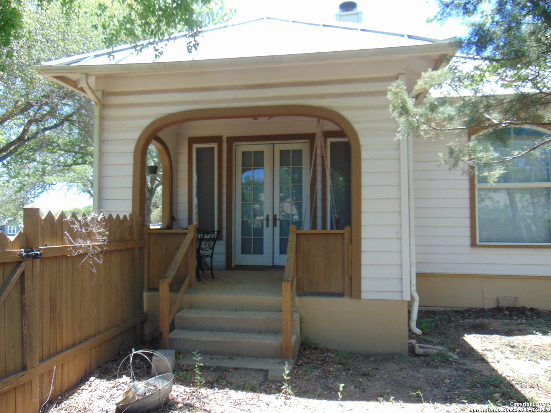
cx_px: 276
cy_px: 206
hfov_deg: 69.4
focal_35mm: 25
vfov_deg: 54.9
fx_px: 398
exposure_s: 1/200
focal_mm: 4.5
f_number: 3
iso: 80
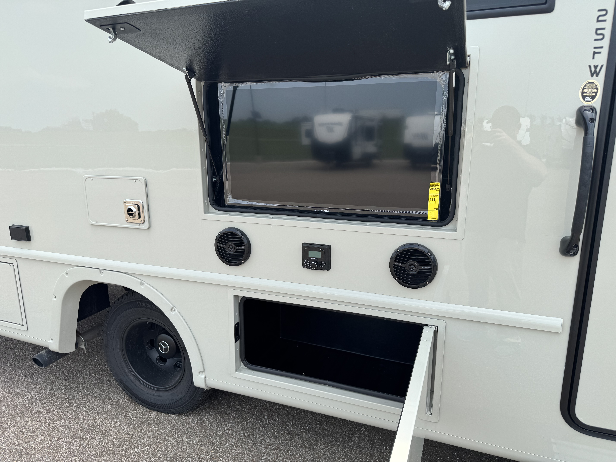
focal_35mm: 24
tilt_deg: -13.0
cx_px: 308
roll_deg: +1.7
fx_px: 427
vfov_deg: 56.8
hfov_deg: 71.6
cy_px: 231
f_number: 1.78
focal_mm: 6.76
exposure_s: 1/2041
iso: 80
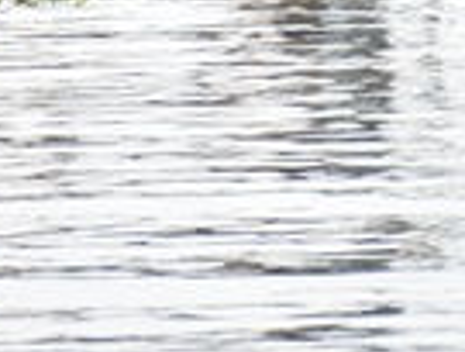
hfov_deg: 2.5
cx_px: -10
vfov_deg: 1.9
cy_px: -345
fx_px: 10756
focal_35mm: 799
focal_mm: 75
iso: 100
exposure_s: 1/320
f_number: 5.6
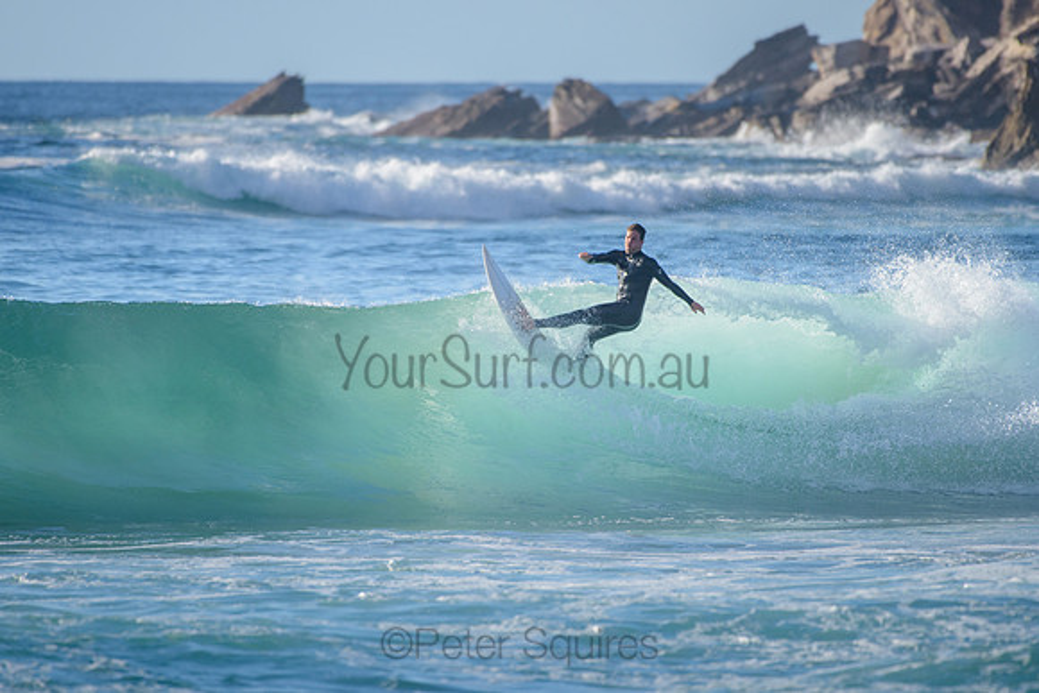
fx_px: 17705
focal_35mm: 613
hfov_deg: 3.4
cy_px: 335
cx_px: 516
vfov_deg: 2.2
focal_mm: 500
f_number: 5.6
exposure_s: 1/2000
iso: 560
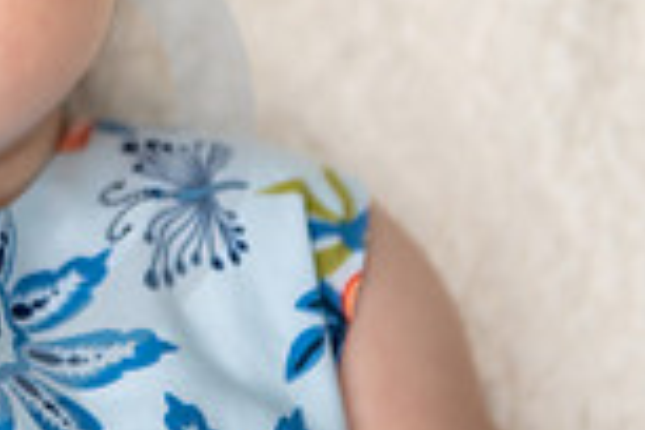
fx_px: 4067
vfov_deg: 6.0
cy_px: -70
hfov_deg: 8.9
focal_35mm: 227
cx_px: -240
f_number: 2.8
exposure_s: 1/2500
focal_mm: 60
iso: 200
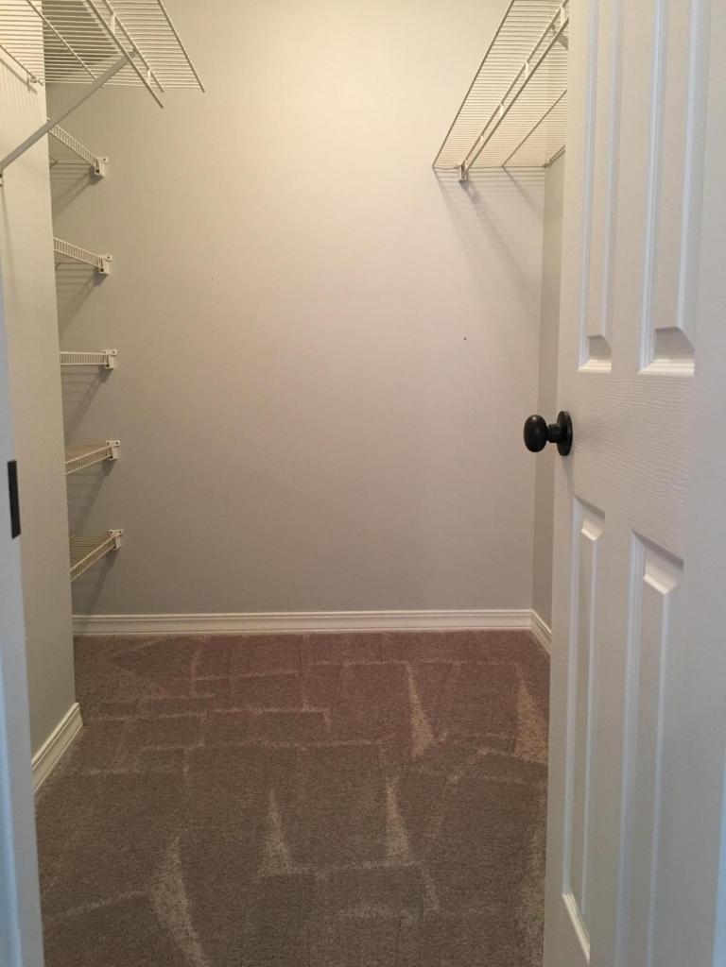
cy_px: 484
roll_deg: -1.3
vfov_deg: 61.7
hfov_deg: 48.2
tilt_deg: -7.1
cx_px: 363
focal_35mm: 29
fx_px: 811
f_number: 2.2
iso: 80
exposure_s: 1/15
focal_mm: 4.15
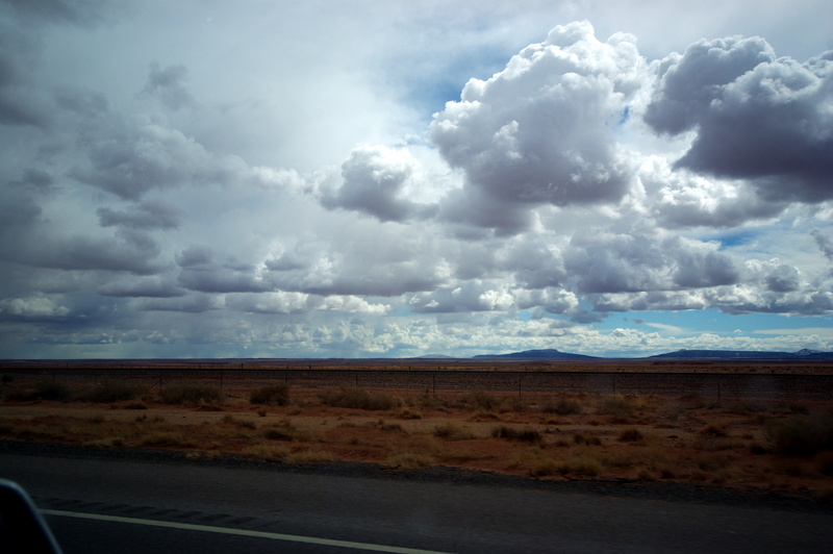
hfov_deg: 62.0
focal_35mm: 30
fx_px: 694
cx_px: 416
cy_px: 277
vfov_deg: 43.5
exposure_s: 1/1000
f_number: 5.6
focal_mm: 20
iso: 100
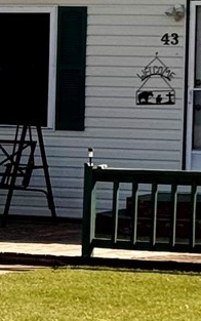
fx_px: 2731
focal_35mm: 312
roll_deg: -1.7
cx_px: -71
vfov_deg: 6.7
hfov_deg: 4.2
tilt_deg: -2.8
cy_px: 119
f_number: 1.78
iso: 64
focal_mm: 6.76
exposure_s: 1/5848
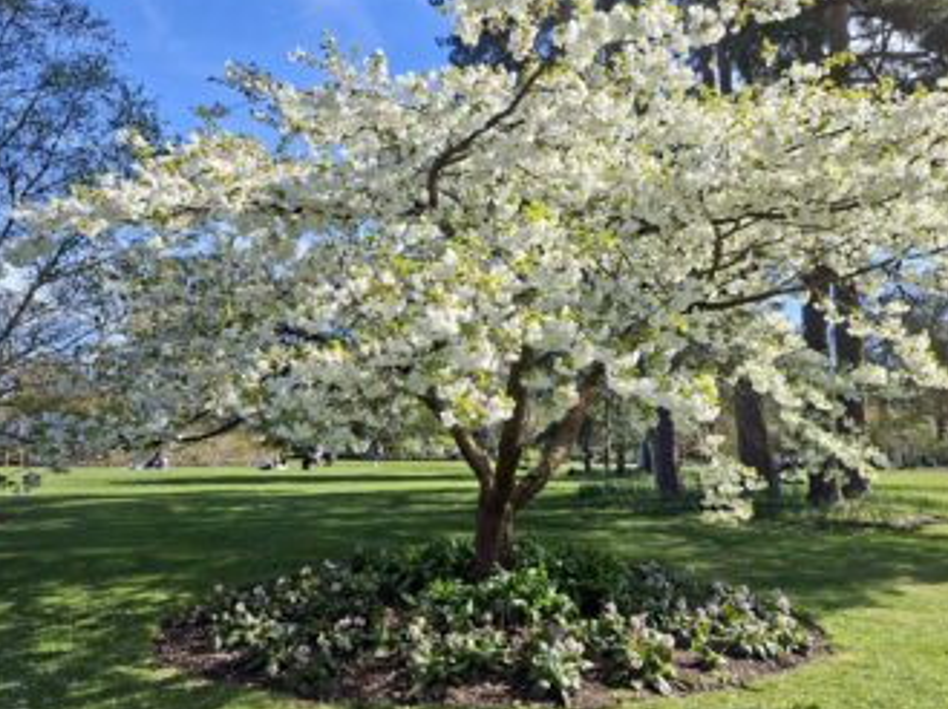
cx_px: 524
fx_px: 766
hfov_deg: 63.3
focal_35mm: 28
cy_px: 300
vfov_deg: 49.5
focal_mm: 5.54
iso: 50
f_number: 1.8
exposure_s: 1/1406
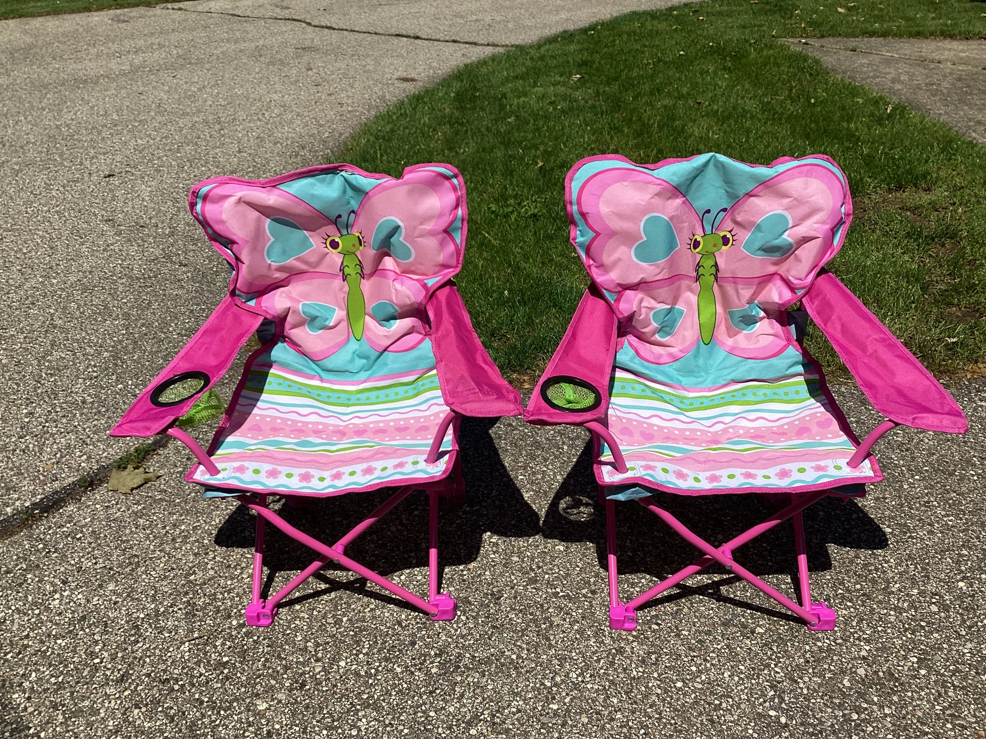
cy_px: 370
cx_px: 493
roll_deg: -0.1
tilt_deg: -30.0
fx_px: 883
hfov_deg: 58.4
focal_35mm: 31
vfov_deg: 45.4
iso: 25
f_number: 2.4
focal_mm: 3.3
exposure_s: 1/2469
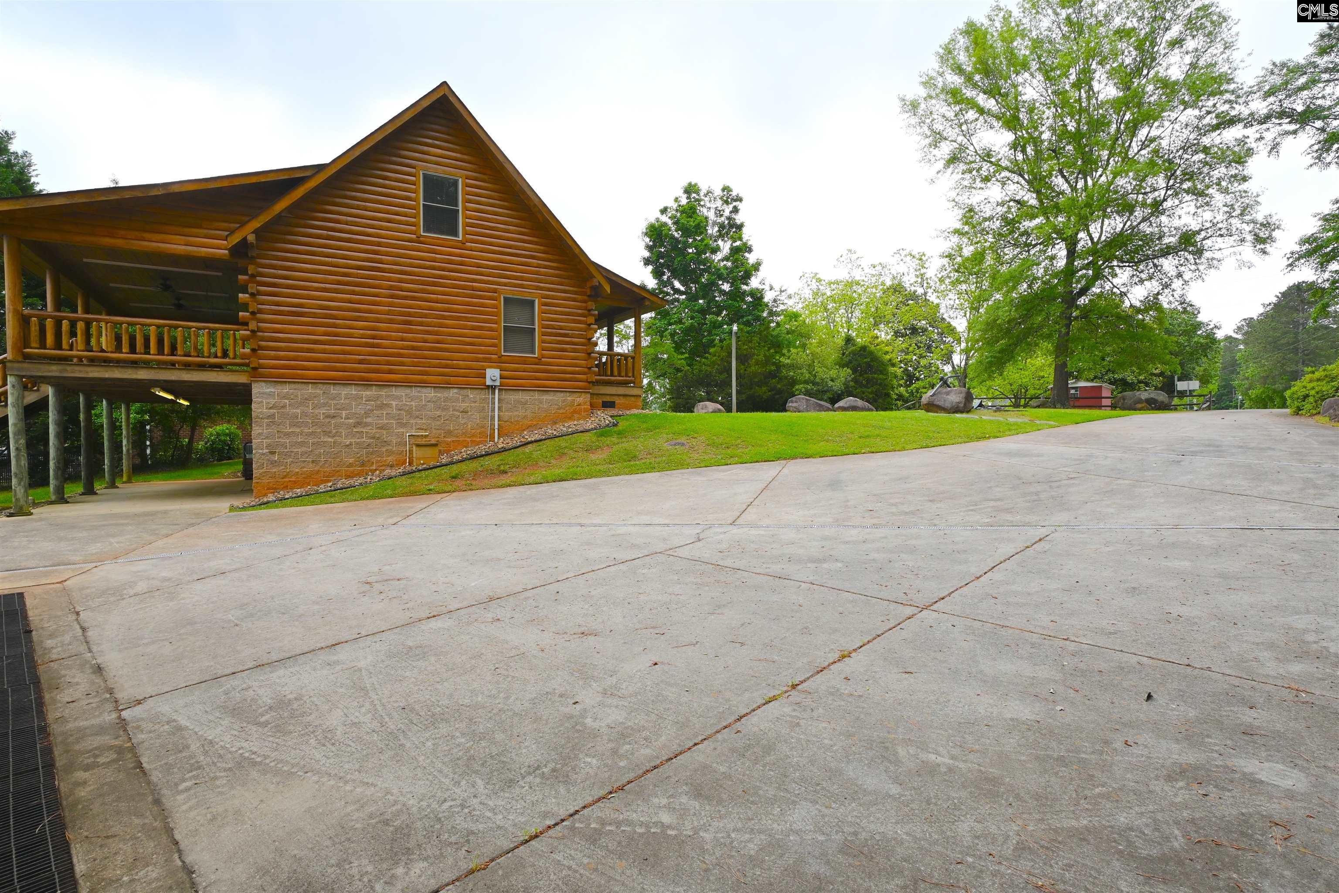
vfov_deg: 67.4
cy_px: 446
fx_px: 669
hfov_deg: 90.0
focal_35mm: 18
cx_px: 670
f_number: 5.6
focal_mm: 12
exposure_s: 1/250
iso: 125
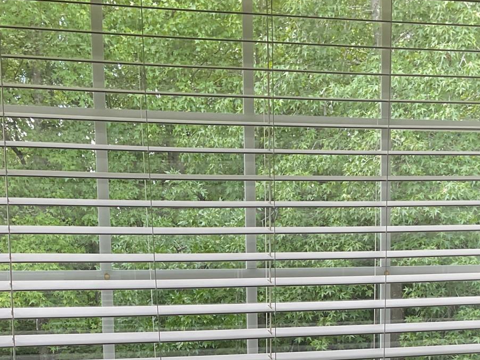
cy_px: 386
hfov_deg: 29.4
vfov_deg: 21.2
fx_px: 915
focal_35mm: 66
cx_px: 238
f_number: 1.8
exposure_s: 1/120
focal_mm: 3
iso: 20
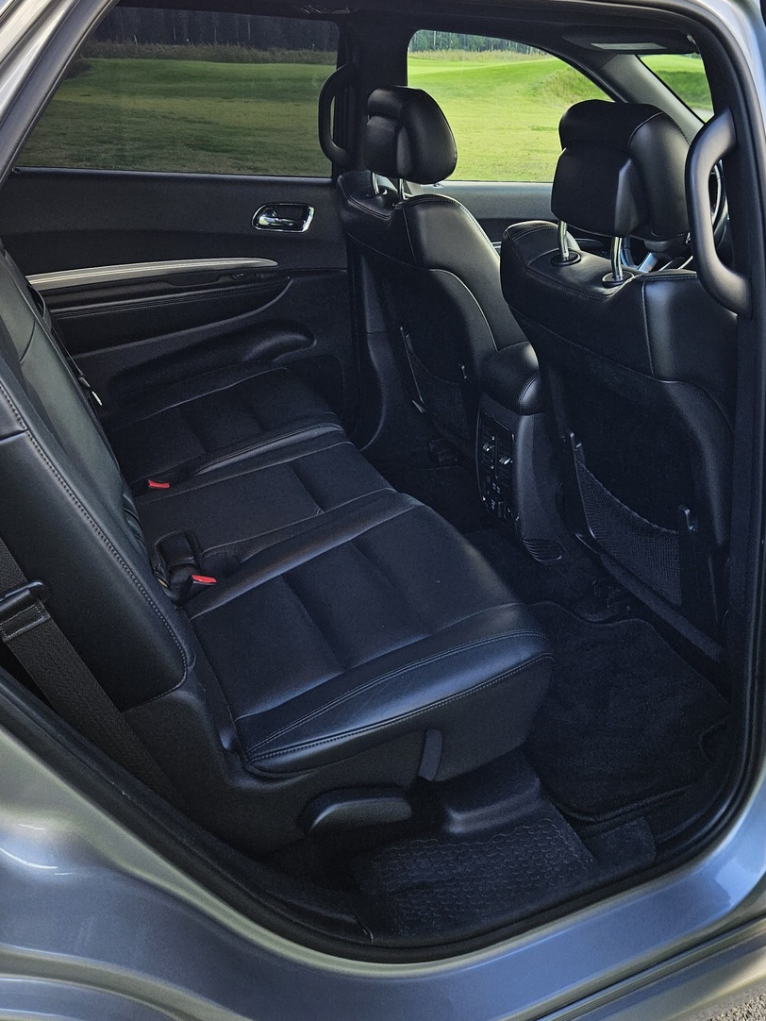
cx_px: 484
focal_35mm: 34
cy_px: 326
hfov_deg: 41.5
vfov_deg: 52.7
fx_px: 1003
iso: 80
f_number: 1.8
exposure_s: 1/190
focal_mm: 5.4
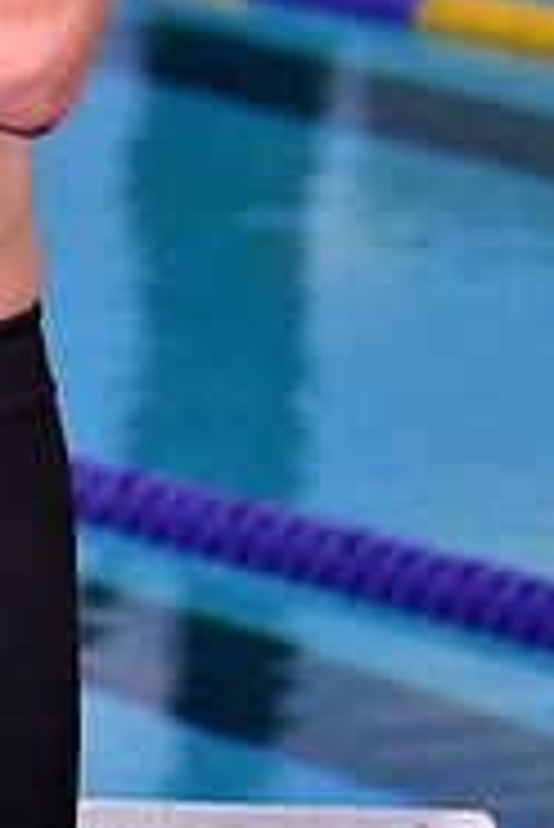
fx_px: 11266
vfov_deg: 4.2
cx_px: -250
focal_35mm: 489
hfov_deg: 2.8
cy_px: -248
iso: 80
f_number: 7.1
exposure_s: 1/250
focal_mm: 155
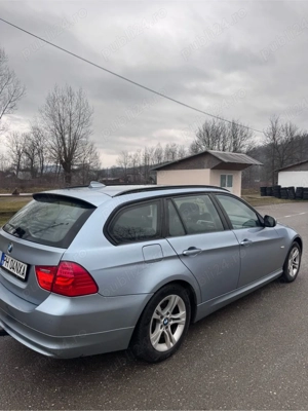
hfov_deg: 56.8
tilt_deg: -4.7
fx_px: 285
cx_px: 154
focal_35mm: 24
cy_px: 206
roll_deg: +0.3
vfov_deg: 71.6
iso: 80
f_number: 1.78
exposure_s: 1/419
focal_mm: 6.76
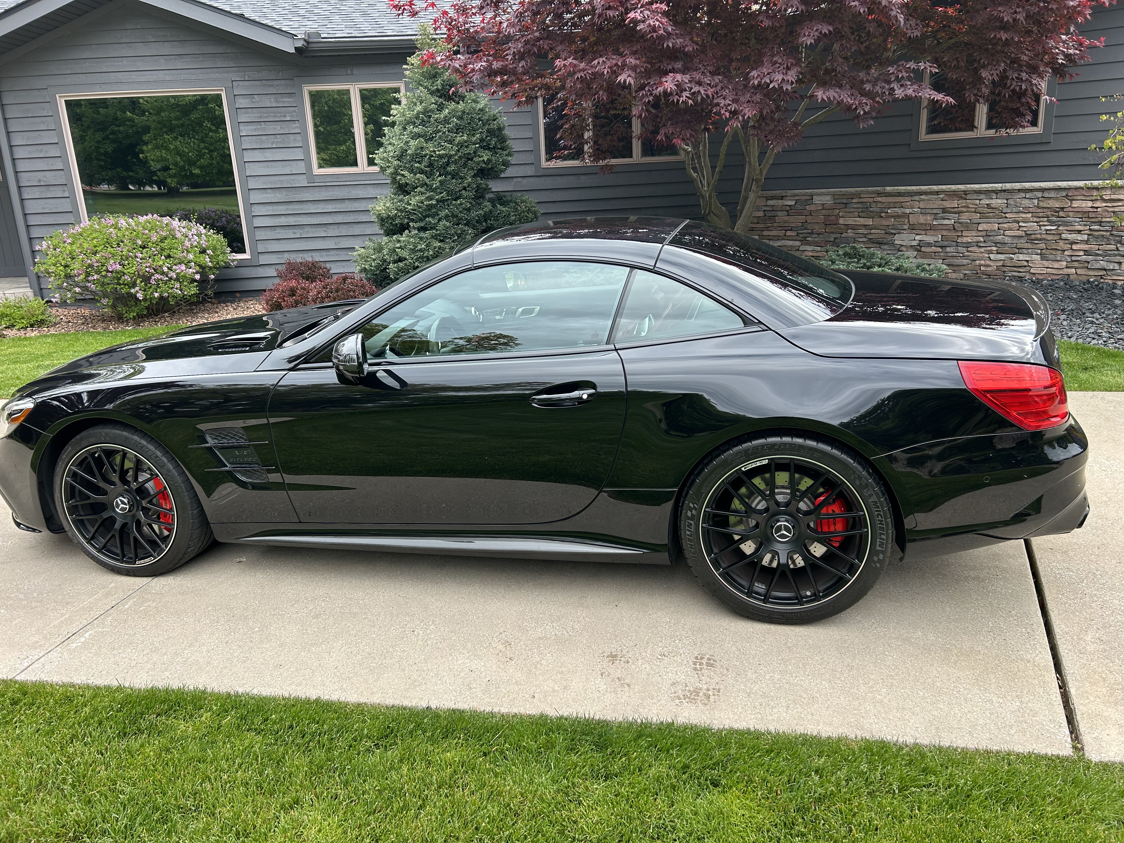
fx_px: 844
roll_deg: +2.9
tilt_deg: -15.7
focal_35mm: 26
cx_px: 562
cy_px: 422
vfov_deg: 53.1
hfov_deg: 67.3
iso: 50
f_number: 1.5
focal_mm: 5.7
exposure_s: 1/639
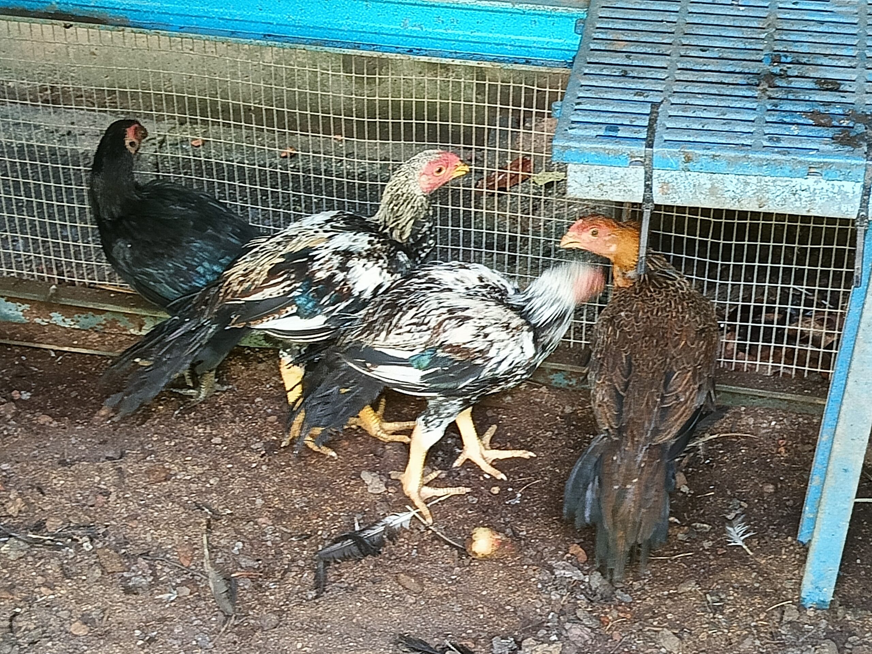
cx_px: 436
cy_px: 327
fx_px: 1688
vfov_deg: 21.9
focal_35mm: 67
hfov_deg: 29.0
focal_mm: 5.24
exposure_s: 1/50
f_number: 1.75
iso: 1000
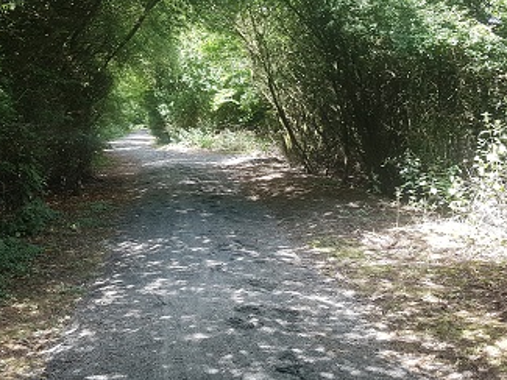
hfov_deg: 56.5
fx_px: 469
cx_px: 214
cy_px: 170
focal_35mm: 32
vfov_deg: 44.1
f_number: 1.7
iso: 50
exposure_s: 1/195
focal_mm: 4.2
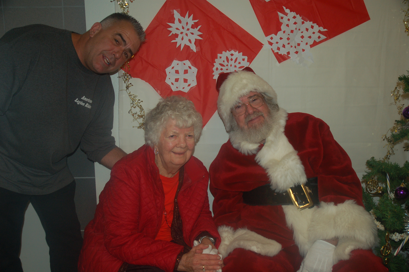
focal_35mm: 36
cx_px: 204
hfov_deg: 53.2
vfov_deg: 36.8
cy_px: 136
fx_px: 409
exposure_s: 1/60
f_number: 3.8
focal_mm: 24
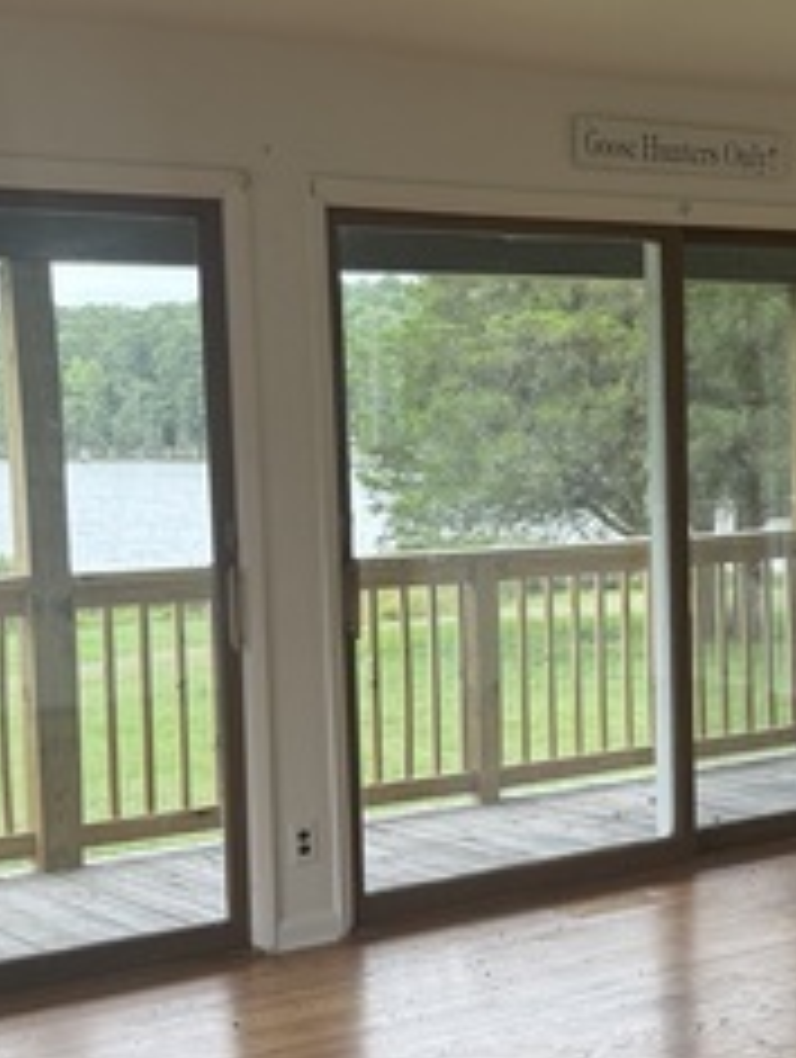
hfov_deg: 21.1
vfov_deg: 28.5
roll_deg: +0.6
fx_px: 2079
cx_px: 738
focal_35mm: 68
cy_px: 597
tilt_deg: -5.0
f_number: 1.78
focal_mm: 6.76
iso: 100
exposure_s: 1/228
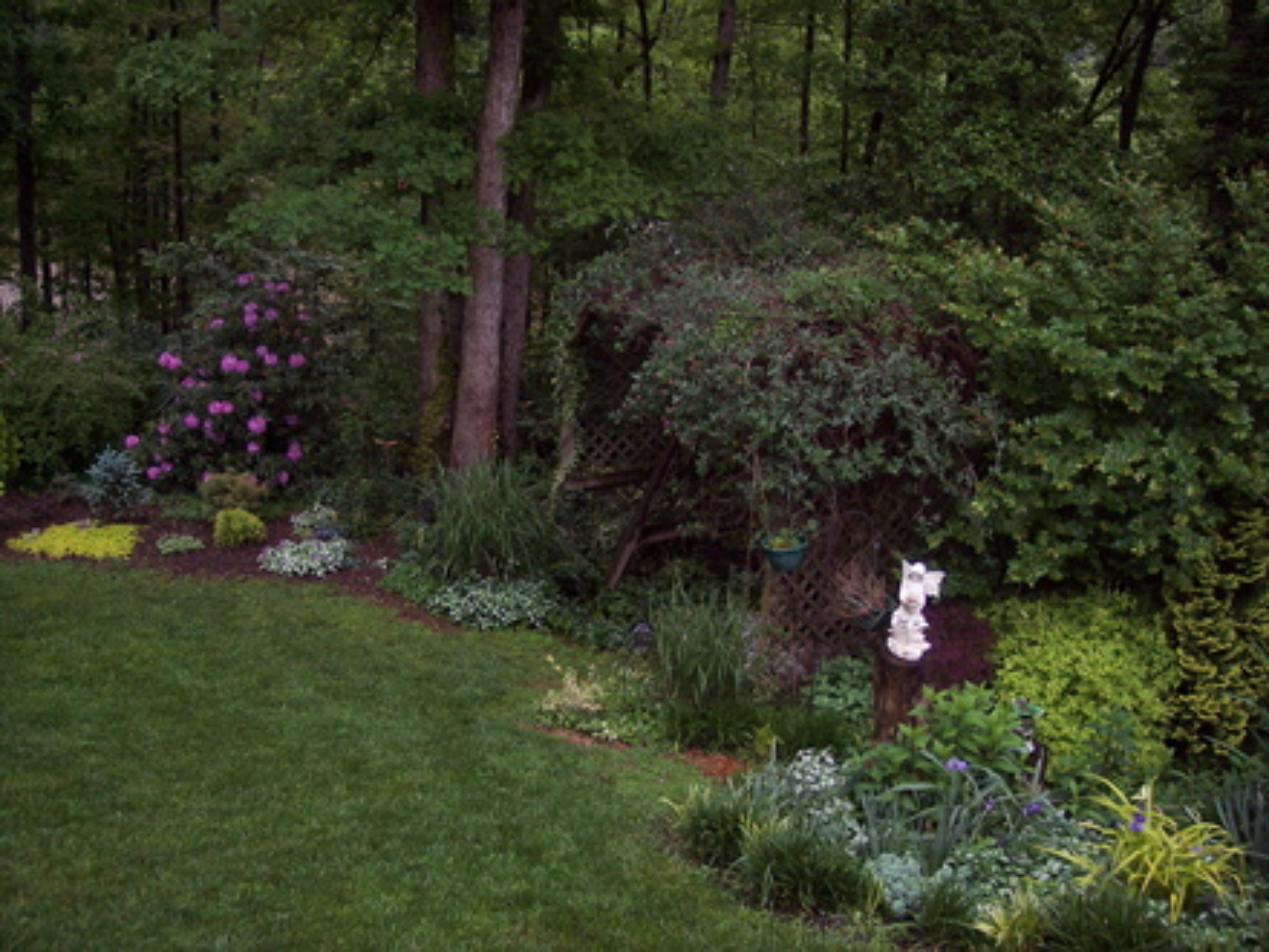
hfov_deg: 47.9
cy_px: 476
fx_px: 1430
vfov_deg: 36.8
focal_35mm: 39
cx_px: 634
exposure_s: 1/60
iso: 140
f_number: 2.8
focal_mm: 8
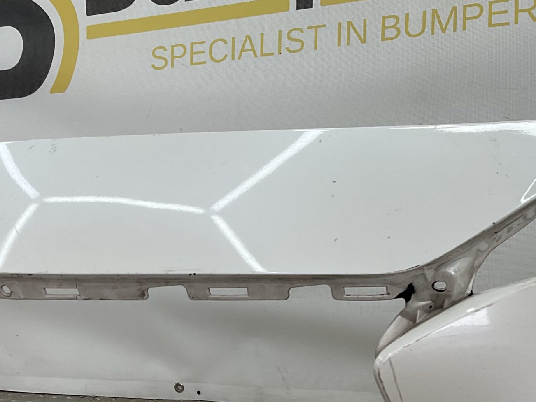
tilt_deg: -15.3
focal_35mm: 57
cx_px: 192
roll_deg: +4.1
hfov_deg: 33.6
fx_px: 883
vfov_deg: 24.8
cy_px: 368
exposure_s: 1/158
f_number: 1.8
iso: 16
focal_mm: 3
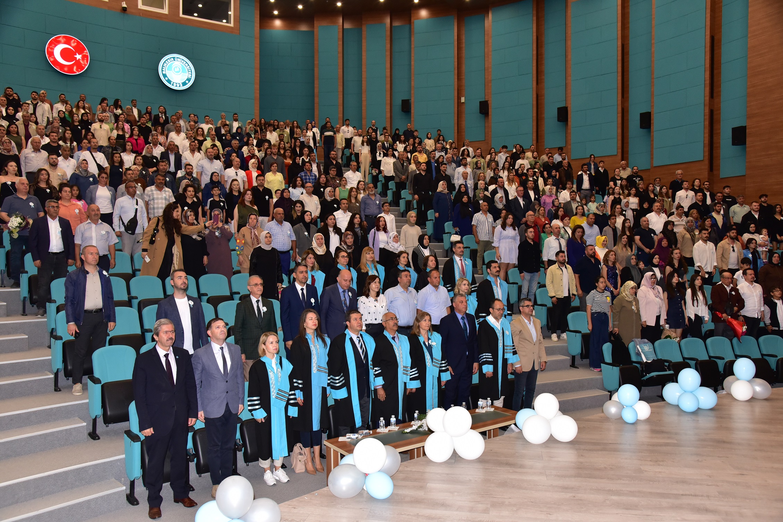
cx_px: 392
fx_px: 587
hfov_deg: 67.4
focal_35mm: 27
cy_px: 261
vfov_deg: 47.9
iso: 2000
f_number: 5.6
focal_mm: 27
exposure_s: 1/200
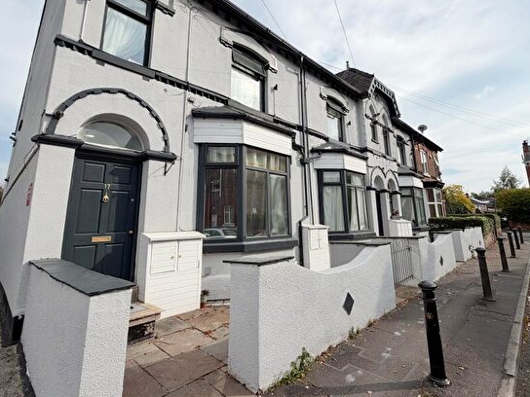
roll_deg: +2.0
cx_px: 292
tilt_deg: +14.2
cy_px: 165
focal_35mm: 18
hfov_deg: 87.5
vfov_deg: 71.1
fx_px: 276
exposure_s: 1/1167
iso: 20
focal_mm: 2.22
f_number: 2.2
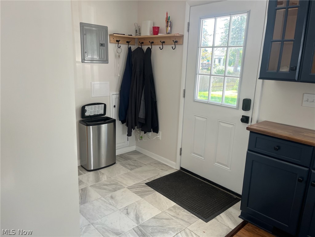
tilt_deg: -13.6
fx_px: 237
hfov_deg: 67.3
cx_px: 158
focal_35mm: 26
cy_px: 118
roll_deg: -1.7
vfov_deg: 53.1
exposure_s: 1/121
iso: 80
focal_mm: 5.1
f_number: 1.6
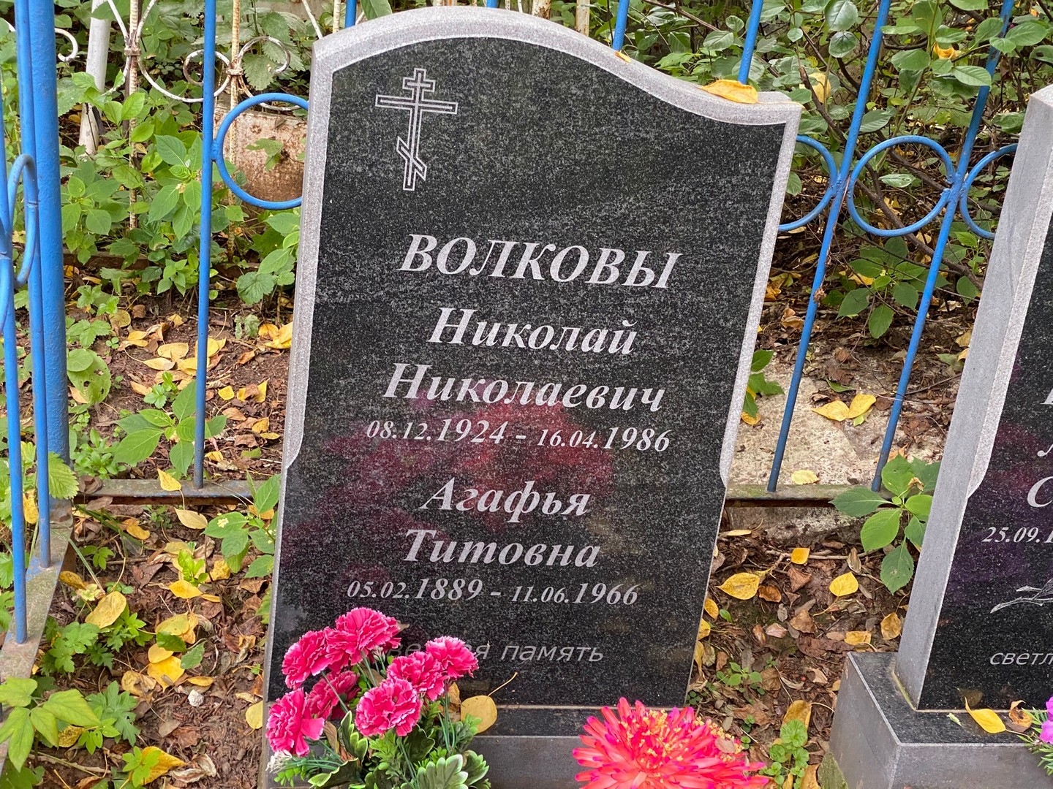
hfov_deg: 36.8
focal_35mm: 52
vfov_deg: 28.0
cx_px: 526
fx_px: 1582
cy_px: 394
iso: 160
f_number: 2
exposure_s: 1/81
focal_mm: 6
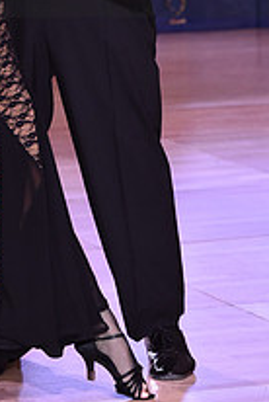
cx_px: 7
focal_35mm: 315
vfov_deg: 6.5
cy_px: -47
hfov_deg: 4.4
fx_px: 3519
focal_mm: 112
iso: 1600
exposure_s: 1/250
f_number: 4.5
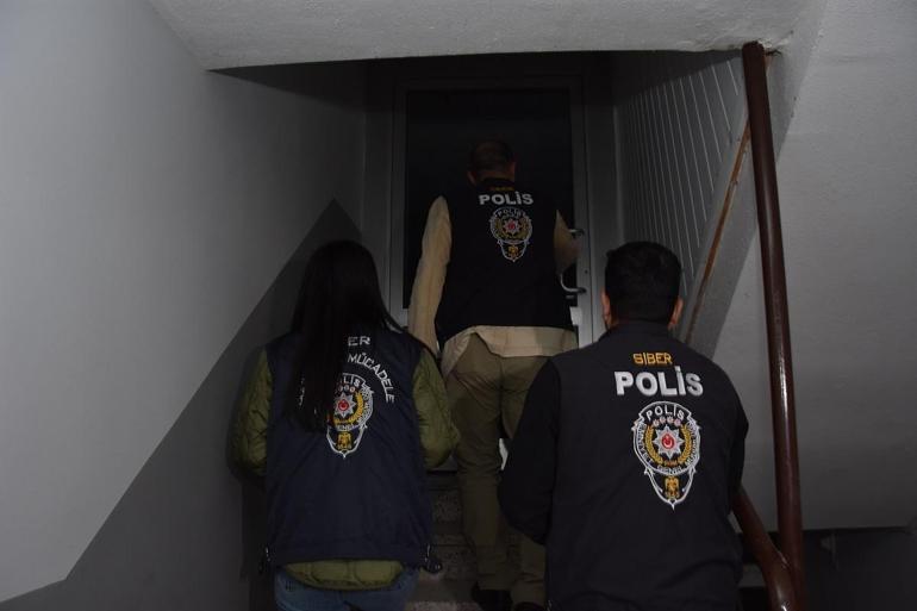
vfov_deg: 47.9
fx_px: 688
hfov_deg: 67.4
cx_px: 458
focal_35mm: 27
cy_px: 306
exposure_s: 1/60
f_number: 6.3
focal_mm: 18
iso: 640
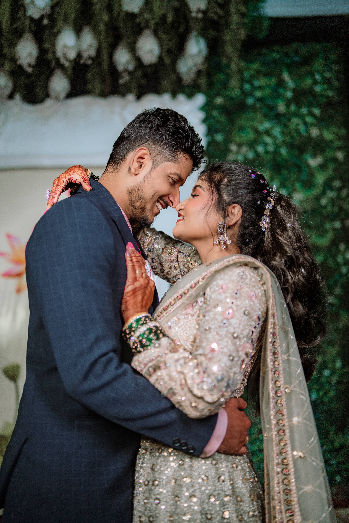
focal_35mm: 35
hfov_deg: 37.9
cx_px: 174
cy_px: 262
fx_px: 509
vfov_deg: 54.4
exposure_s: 1/400
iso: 250
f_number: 1.4
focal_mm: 35
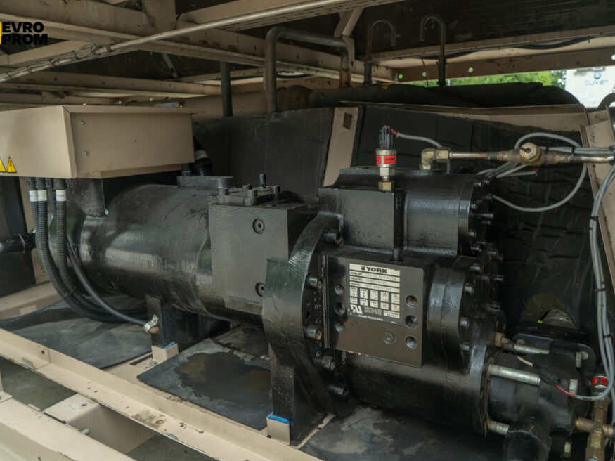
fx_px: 480
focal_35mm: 27
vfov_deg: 51.3
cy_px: 236
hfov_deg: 65.3
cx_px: 311
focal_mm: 24
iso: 250
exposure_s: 1/50
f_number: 5.6
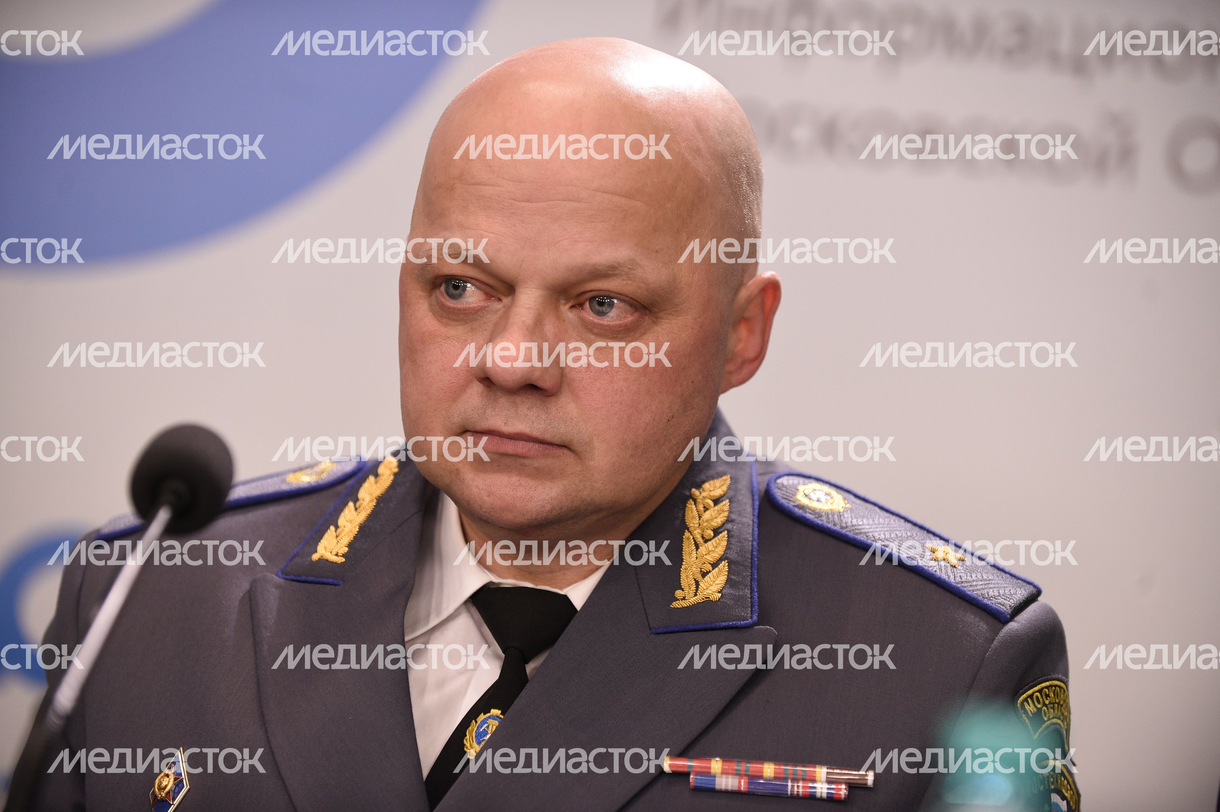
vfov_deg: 11.4
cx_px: 610
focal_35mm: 120
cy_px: 406
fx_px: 4064
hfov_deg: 17.1
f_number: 4
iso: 1600
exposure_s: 1/320
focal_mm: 120
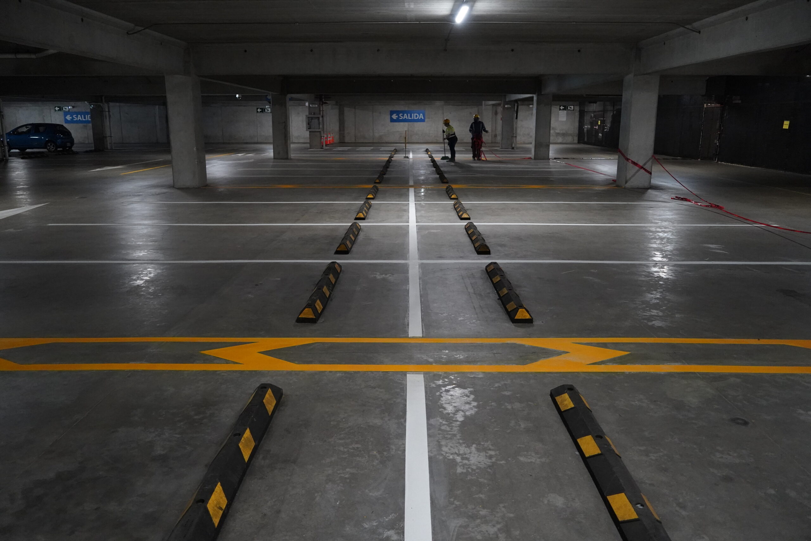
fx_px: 631
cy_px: 270
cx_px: 406
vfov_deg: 46.4
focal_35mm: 28
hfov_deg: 65.5
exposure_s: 1/160
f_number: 4
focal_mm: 28
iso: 8000
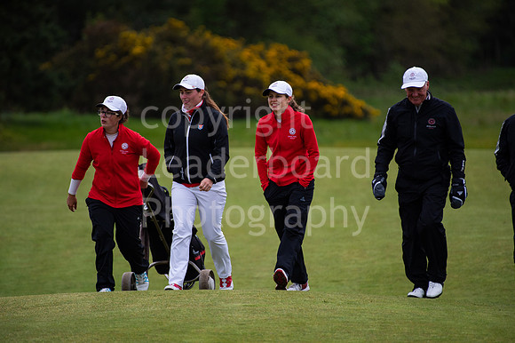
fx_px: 6862
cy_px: 172
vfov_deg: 2.9
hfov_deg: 4.3
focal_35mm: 480
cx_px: 258
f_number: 5.6
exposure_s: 1/1600
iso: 1250
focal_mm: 480
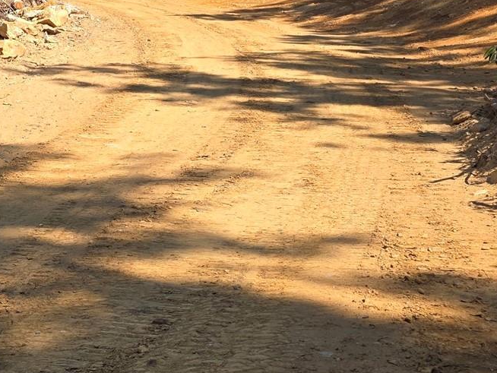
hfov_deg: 26.3
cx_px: 65
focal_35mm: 72
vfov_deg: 19.7
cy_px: -22
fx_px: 1034
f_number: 1.7
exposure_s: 1/2775
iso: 80
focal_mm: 6.3
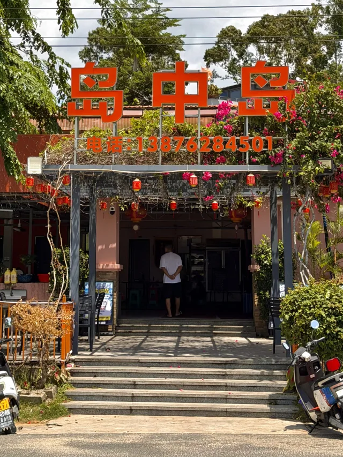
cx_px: 140
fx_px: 1070
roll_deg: -1.2
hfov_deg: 18.2
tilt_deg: +9.5
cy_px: 107
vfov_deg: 23.8
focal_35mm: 81
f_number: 1.78
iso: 64
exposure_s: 1/6536
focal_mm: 6.76
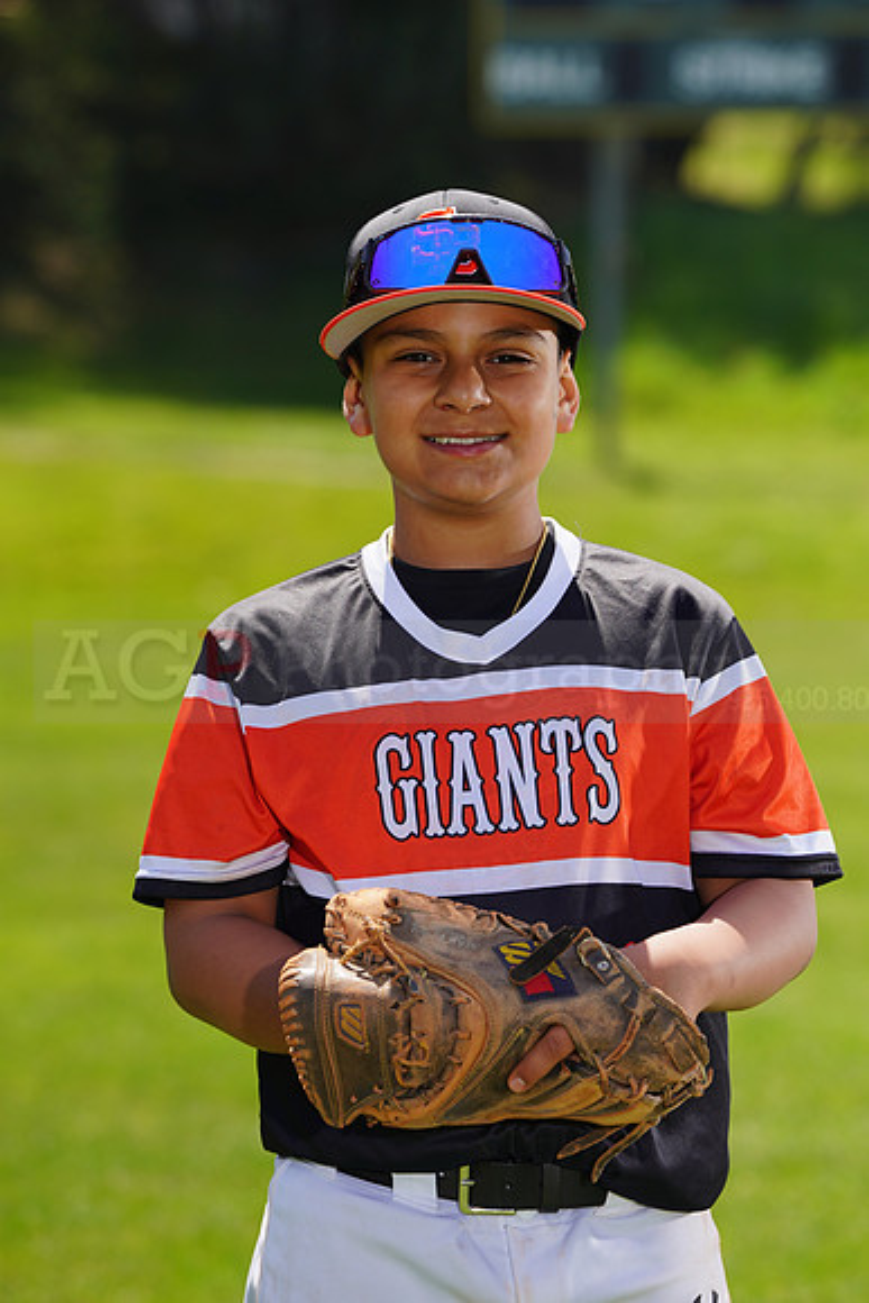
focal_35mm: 235
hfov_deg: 5.9
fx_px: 8503
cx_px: 434
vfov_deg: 8.8
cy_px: 652
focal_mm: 235
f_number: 8
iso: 100
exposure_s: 1/250
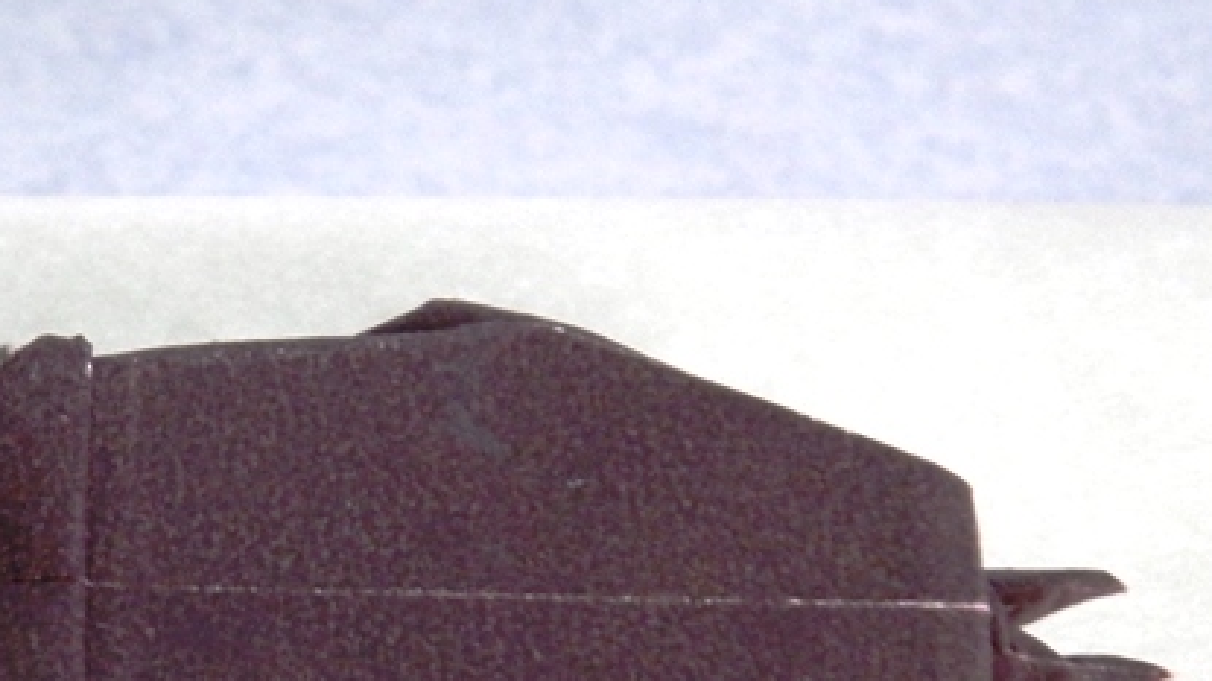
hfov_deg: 26.9
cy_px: 820
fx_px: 2409
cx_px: 32
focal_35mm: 75
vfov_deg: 15.5
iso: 400
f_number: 3.2
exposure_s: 1/13
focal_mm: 5.6
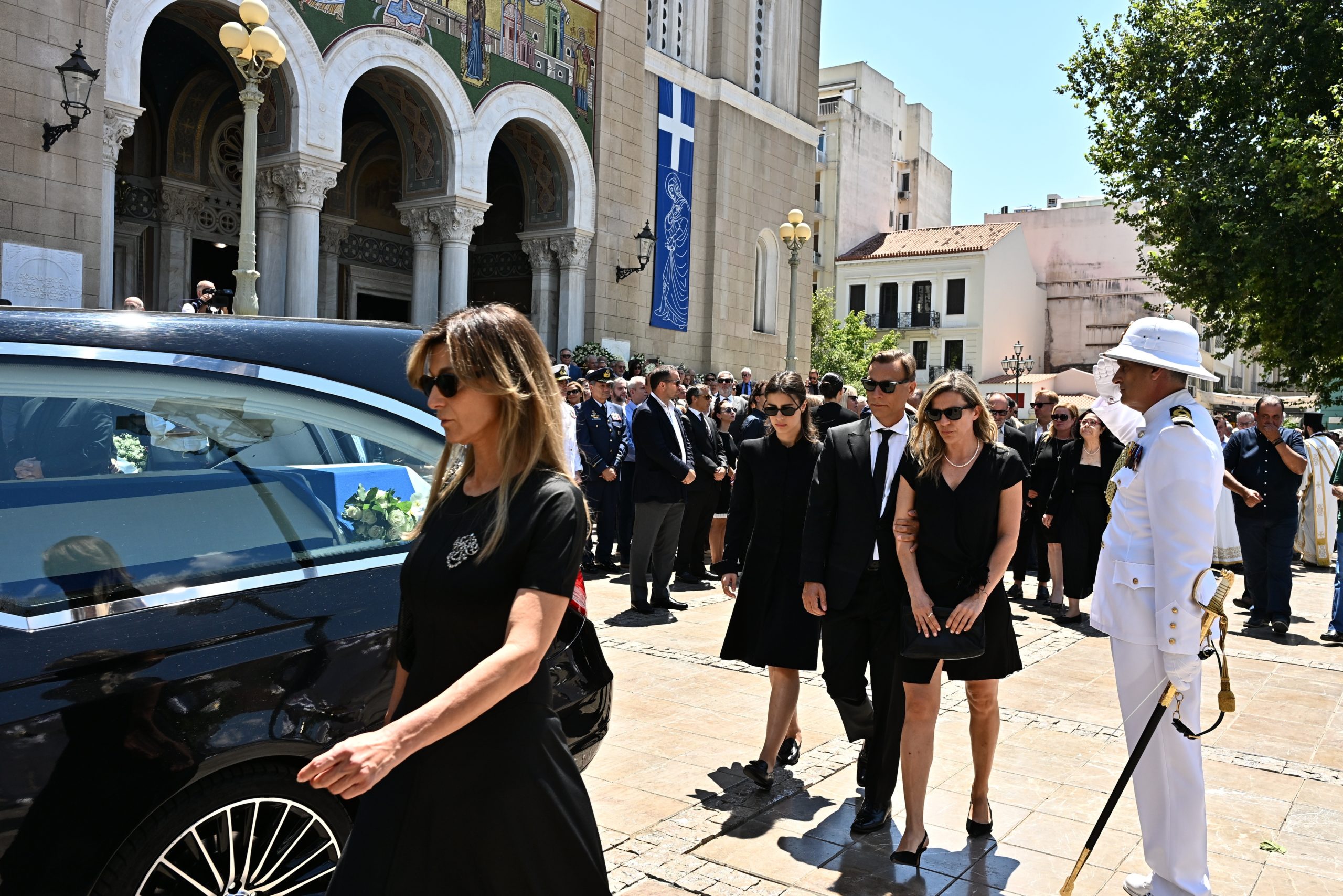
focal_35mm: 29
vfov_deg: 45.0
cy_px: 448
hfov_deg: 63.7
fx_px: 1082
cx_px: 672
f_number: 8
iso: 320
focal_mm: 29
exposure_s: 1/500
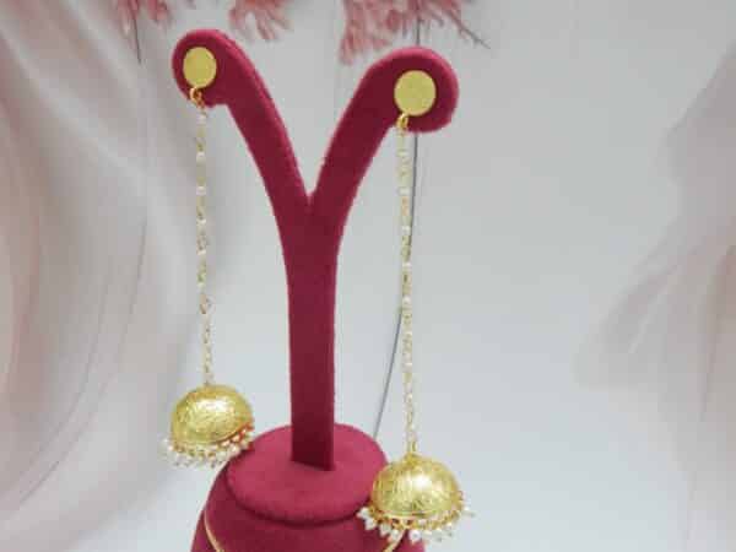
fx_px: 914
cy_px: 276
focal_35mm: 43
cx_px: 368
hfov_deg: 43.9
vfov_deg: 33.6
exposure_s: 1/15
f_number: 3.6
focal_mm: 7.7
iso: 400
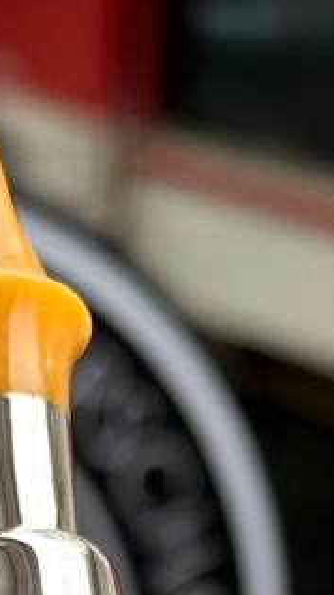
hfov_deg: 5.7
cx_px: 317
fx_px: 3327
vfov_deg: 10.0
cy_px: 824
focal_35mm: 211
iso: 64
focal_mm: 6.86
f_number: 1.78
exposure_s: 1/597
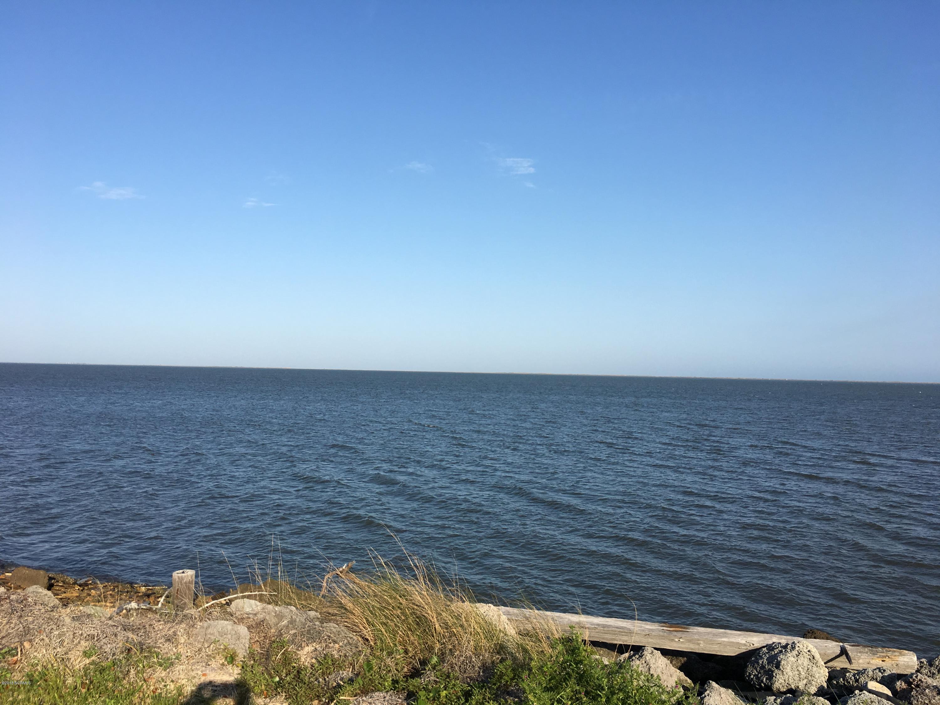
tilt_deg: +2.9
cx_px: 470
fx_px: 787
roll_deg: -2.5
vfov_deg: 48.2
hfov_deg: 61.7
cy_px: 352
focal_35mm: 29
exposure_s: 1/1709
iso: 25
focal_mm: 4.15
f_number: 2.2
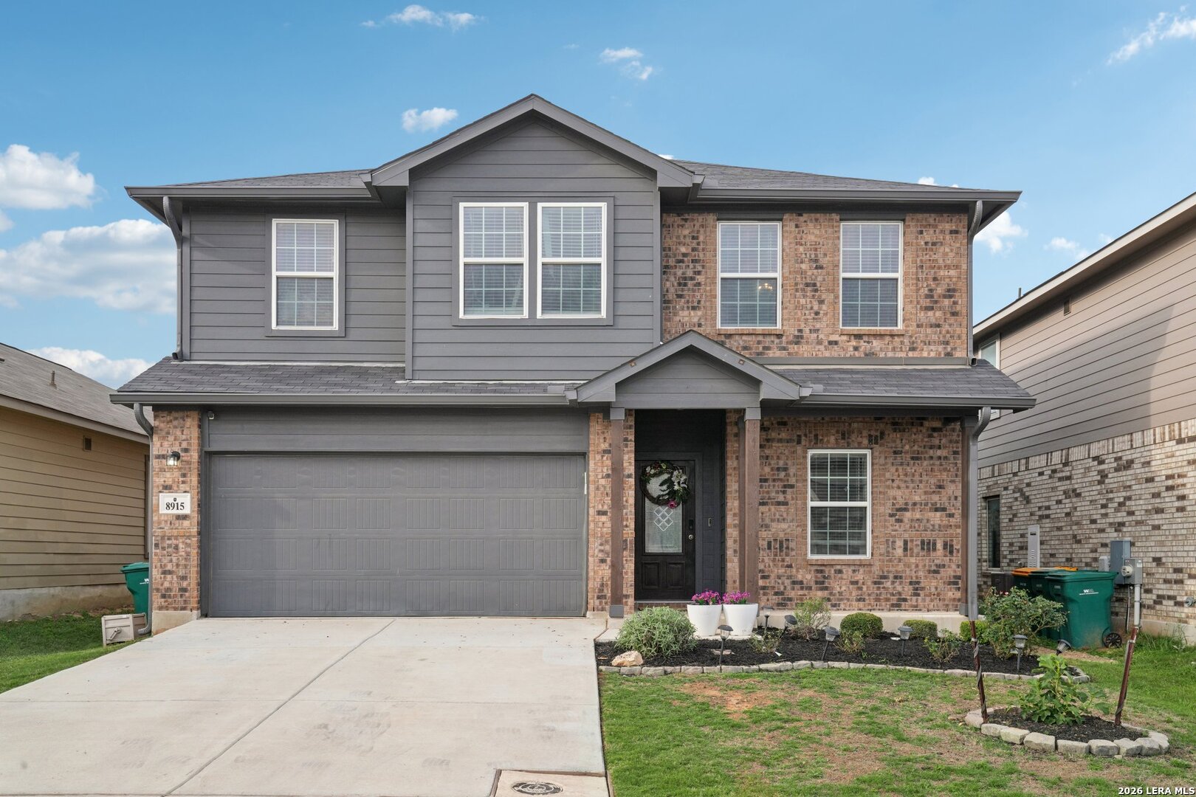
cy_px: 398
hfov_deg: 63.7
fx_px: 963
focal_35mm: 29
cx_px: 598
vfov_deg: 45.0
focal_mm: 29
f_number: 9.5
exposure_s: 1/200
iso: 200
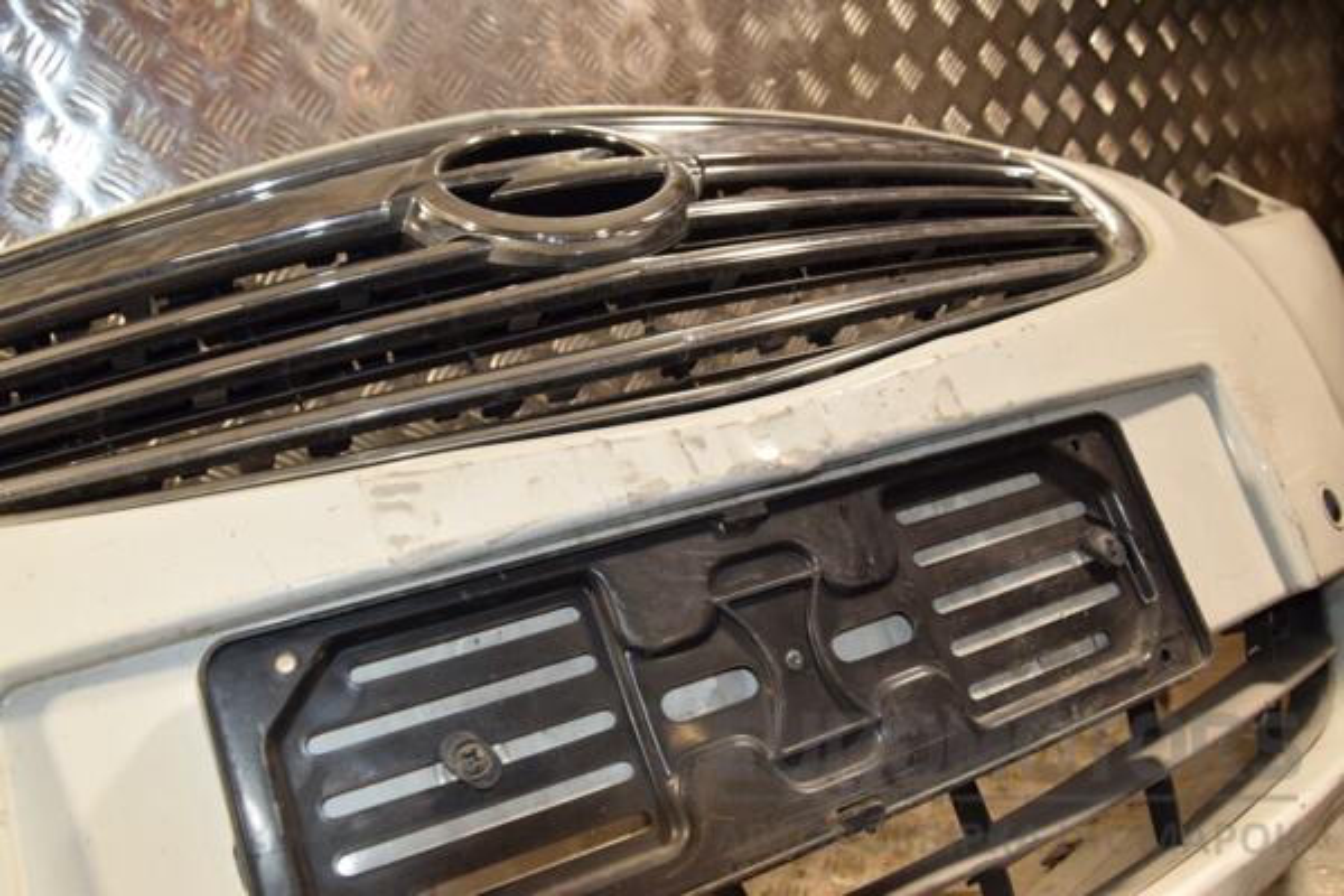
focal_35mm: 27
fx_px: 1008
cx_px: 672
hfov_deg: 67.4
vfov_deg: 47.9
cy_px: 448
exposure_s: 1/200
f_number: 8
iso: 800
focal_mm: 18
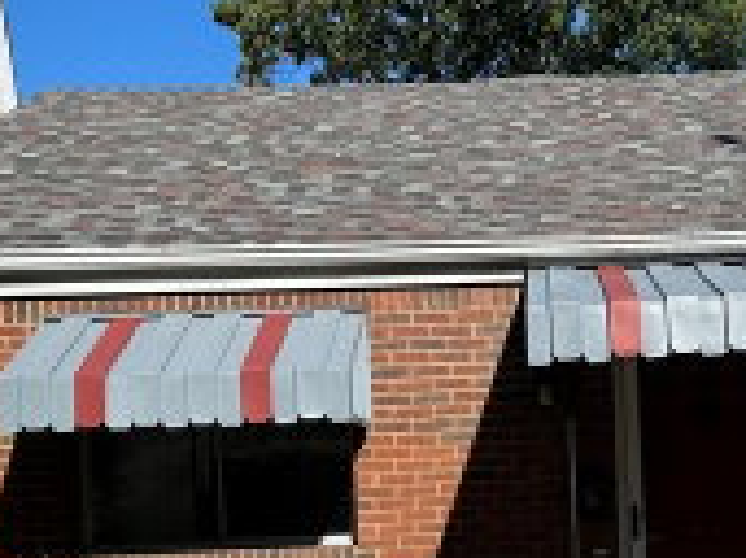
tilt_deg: +1.5
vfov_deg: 20.0
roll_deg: +2.7
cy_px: 510
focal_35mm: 72
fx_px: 1551
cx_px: 580
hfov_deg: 26.6
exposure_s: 1/4545
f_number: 1.78
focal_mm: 6.86
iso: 80
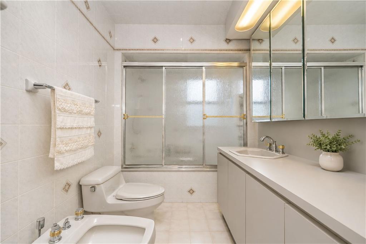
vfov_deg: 73.7
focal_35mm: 16
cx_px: 183
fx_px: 163
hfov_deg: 96.8
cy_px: 122
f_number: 4.5
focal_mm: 16
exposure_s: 1/40
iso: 64
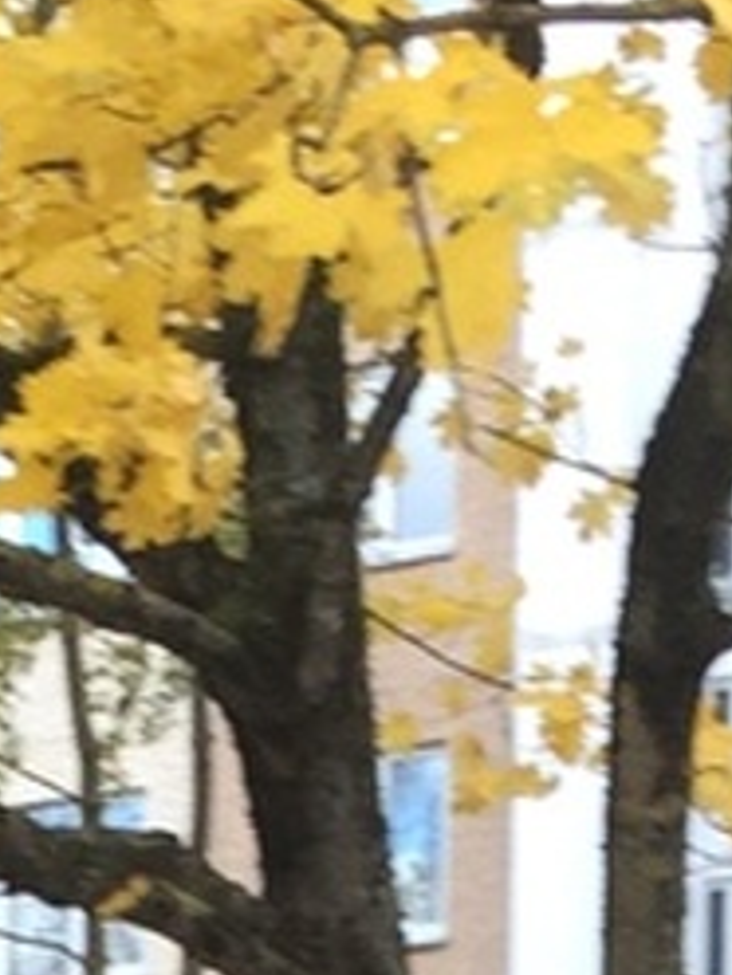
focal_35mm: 187
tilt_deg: -3.6
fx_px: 5272
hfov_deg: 7.9
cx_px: 51
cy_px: 2532
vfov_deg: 9.2
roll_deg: -0.2
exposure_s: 1/101
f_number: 2.2
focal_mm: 4.15
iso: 32
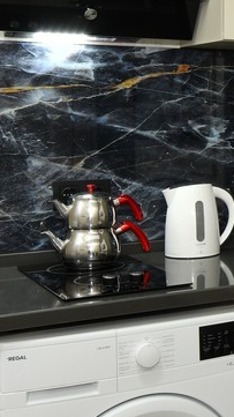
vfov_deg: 26.7
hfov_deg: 13.6
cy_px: 133
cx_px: 430
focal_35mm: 79
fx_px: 872
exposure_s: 1/6
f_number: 11
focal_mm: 17
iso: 200
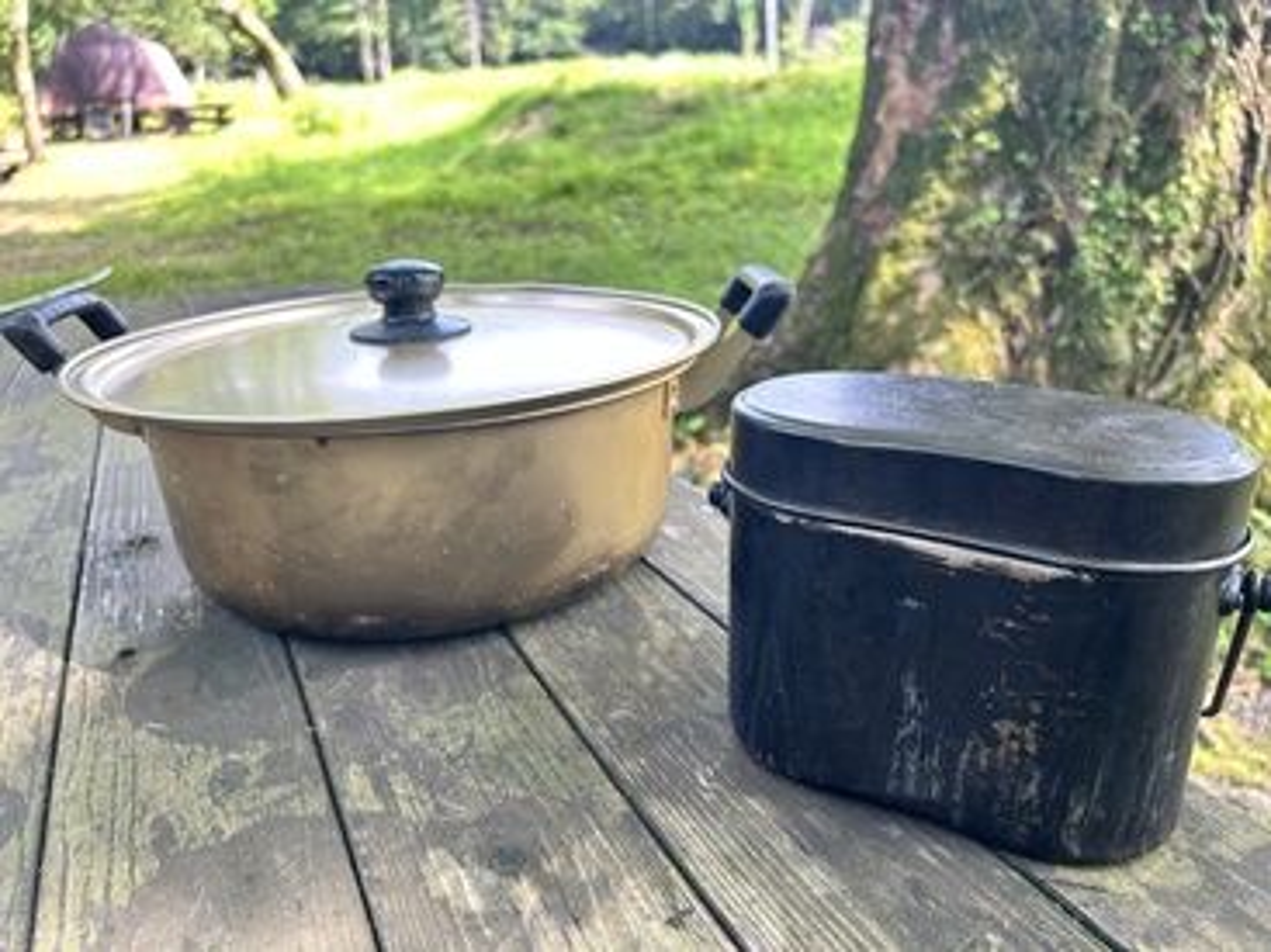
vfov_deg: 53.0
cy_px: 476
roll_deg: +4.3
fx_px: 954
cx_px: 636
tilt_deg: -19.6
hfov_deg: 67.3
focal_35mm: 26
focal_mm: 5.7
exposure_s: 1/121
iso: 80
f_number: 1.5
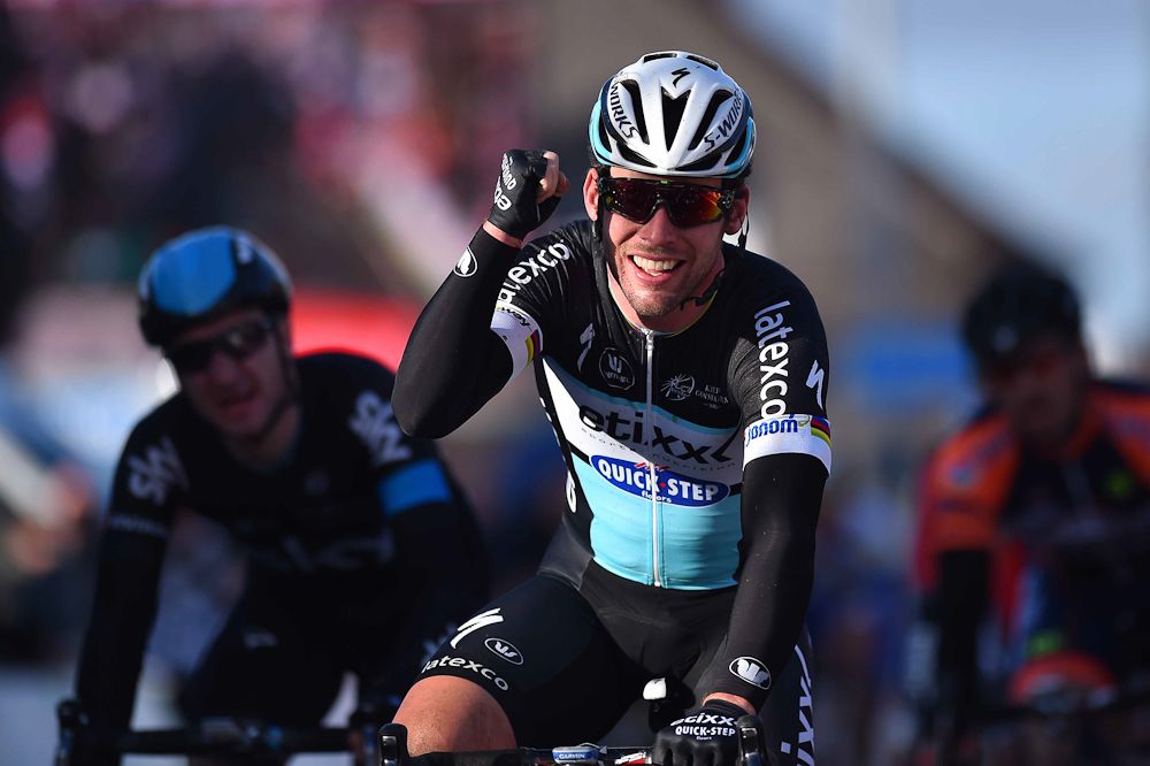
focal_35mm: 300
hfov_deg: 6.9
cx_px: 575
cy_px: 383
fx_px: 9580
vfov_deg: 4.6
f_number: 2.8
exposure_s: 1/4000
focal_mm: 300
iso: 320
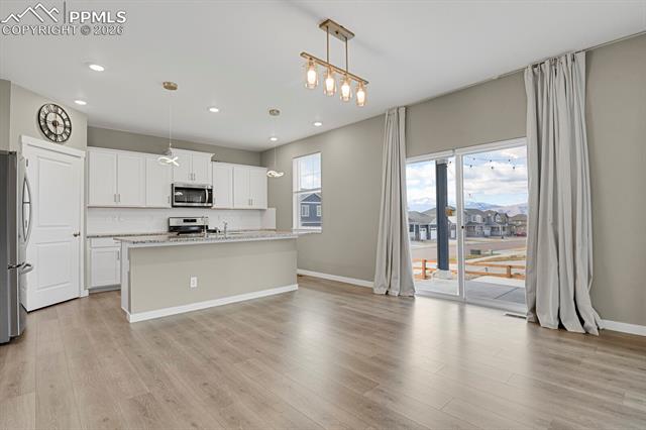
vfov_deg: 70.4
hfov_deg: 93.3
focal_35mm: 17
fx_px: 305
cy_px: 215
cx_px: 323
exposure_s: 1/1.25
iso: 250
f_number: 8
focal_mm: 17
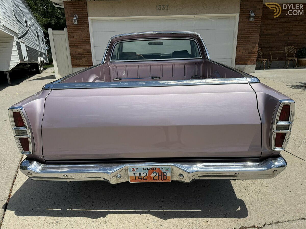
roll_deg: +2.0
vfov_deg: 56.8
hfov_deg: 71.6
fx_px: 212
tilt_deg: -15.1
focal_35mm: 24
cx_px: 153
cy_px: 114
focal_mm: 6.76
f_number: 1.78
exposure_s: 1/7353
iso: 100
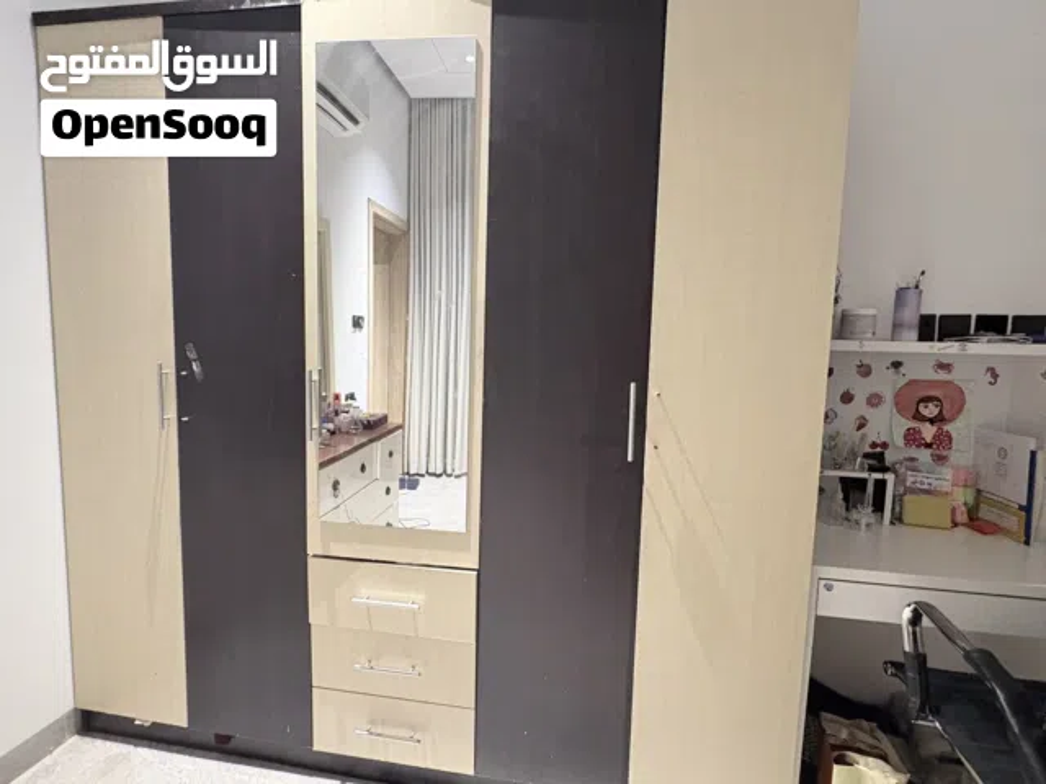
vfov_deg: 85.7
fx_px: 423
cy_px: 392
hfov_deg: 102.1
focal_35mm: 14
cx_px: 523
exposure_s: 1/50
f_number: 2.2
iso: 1000
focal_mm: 2.22
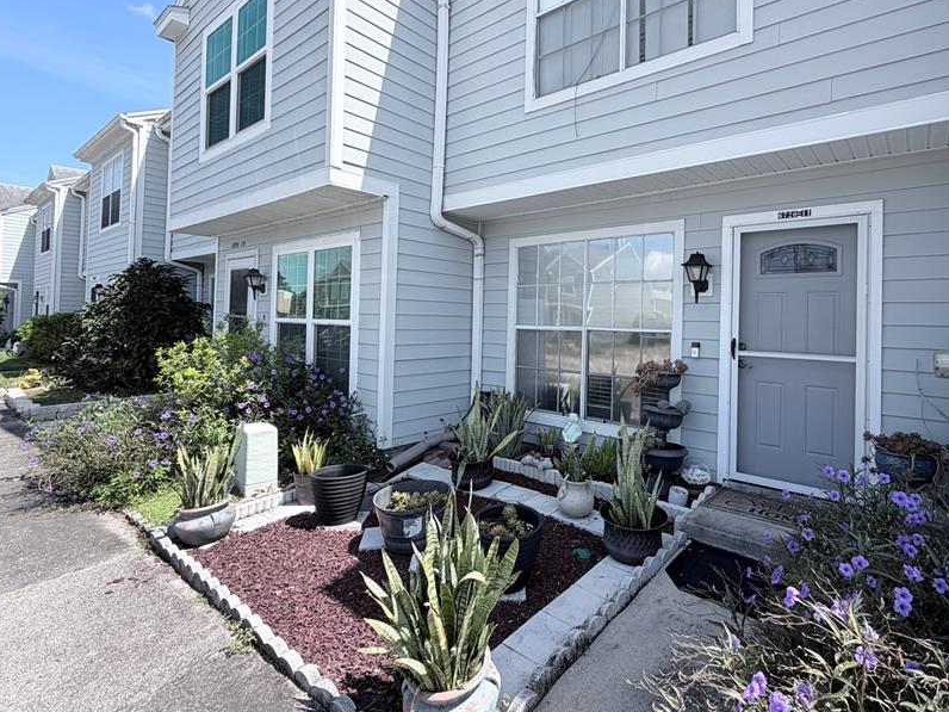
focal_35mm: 18
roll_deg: -1.7
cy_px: 311
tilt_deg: +0.2
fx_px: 493
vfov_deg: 71.3
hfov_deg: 87.2
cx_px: 544
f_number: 2.2
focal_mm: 2.22
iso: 40
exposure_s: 1/770
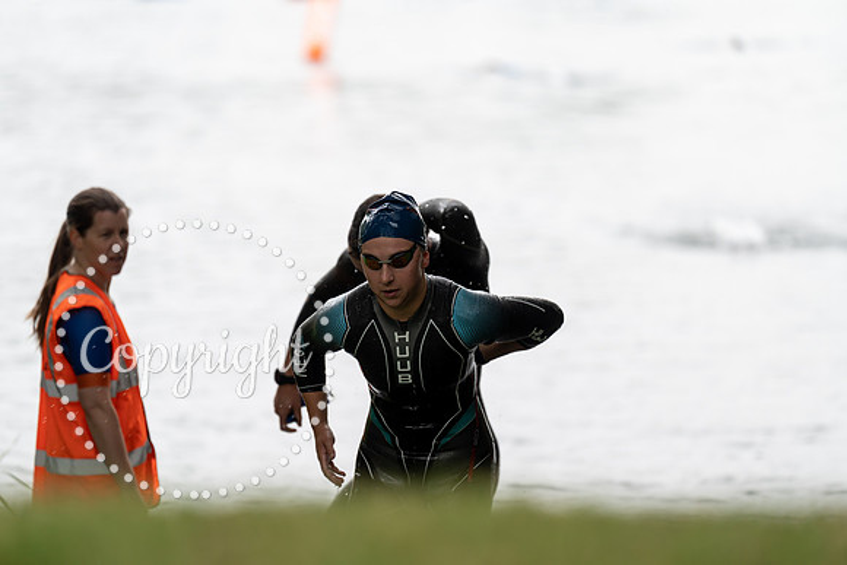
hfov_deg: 10.3
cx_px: 424
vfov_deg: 6.9
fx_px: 4706
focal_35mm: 200
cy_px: 282
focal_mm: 200
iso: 320
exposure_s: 1/400
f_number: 3.2
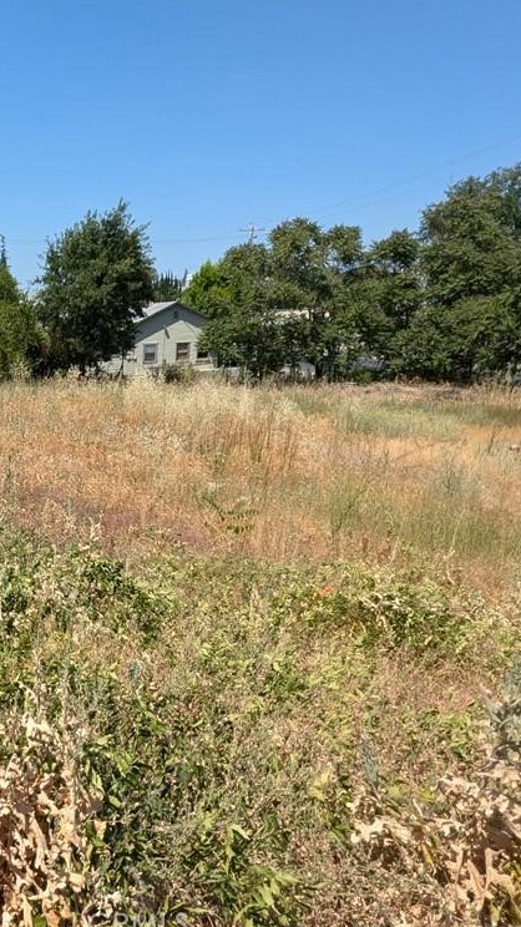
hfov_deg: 40.0
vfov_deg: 76.3
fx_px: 590
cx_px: -34
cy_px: 464
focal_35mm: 24
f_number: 2.2
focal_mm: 2.22
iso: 43
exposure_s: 1/1139
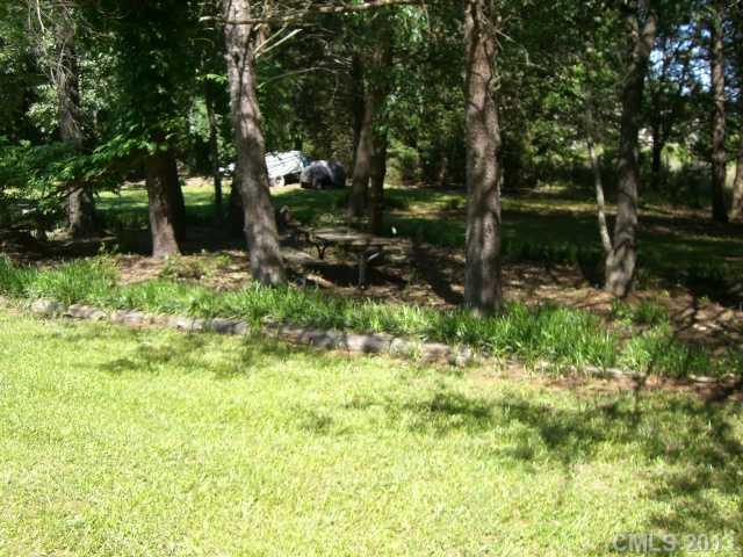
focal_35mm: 38
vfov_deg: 37.7
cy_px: 278
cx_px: 372
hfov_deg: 49.0
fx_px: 816
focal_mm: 6.2
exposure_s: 1/320
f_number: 2.7
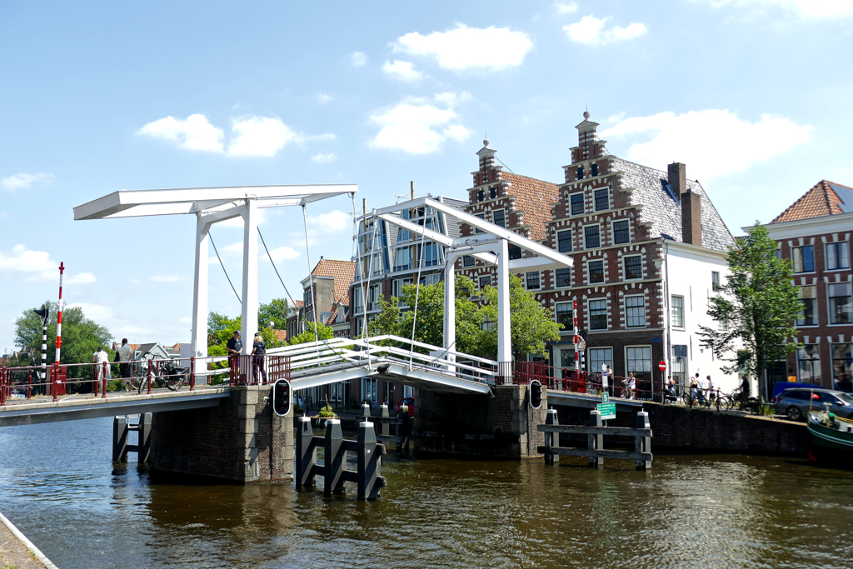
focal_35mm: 38
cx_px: 426
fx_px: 900
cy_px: 284
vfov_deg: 35.1
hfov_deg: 50.7
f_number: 3.1
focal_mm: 13.7
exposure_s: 1/1300
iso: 125
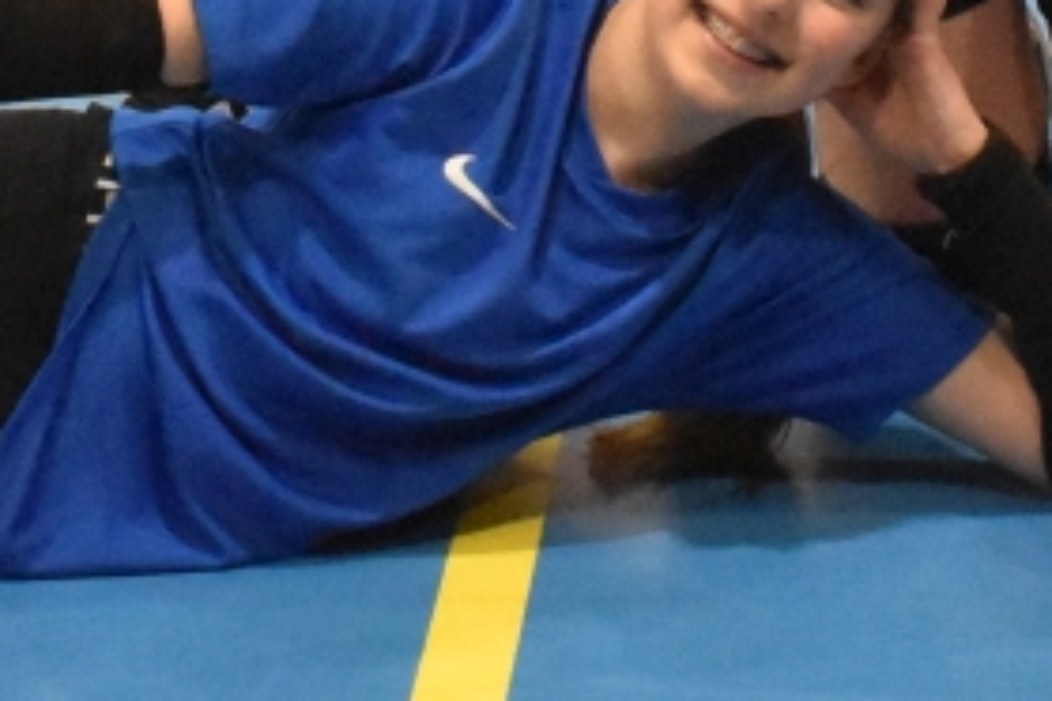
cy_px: -921
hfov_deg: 10.8
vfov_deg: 6.9
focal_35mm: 189
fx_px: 5523
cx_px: 1109
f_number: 7.1
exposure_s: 1/200
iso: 5000
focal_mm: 22
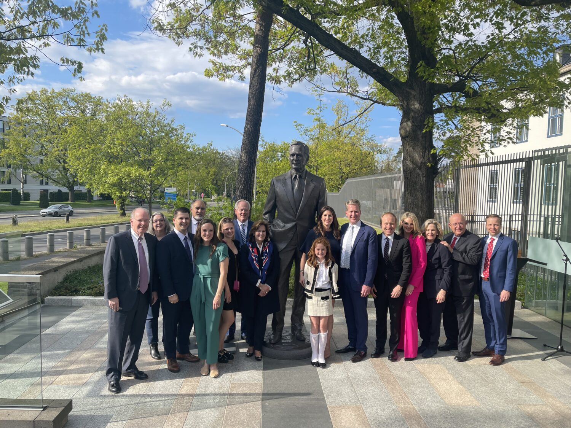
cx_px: 286
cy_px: 214
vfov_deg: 53.1
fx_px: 429
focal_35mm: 26
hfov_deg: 67.3
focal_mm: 5.1
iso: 32
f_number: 1.6
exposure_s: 1/1553
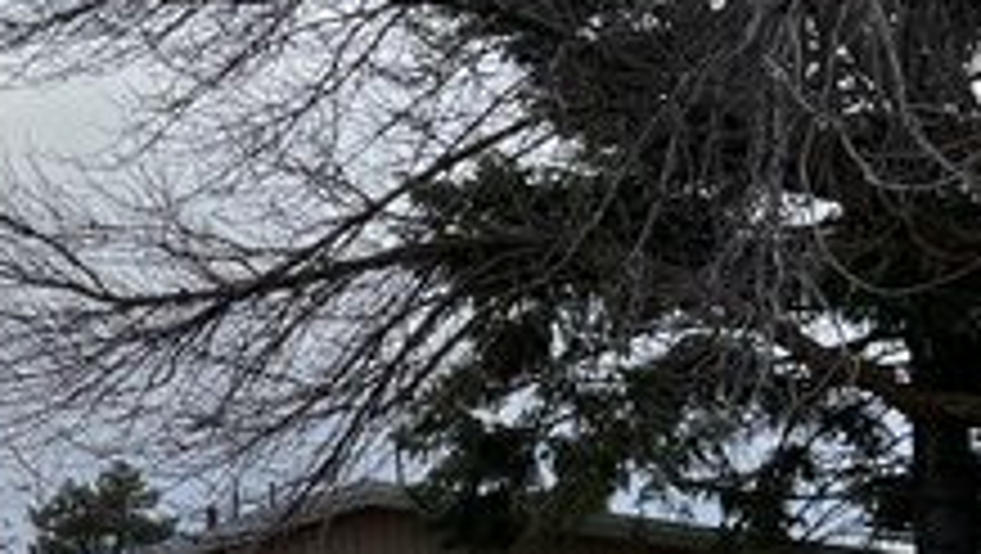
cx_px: -428
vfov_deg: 14.0
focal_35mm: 83
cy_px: 730
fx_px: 2161
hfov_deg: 21.9
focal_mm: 5.7
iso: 50
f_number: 1.5
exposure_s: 1/5319
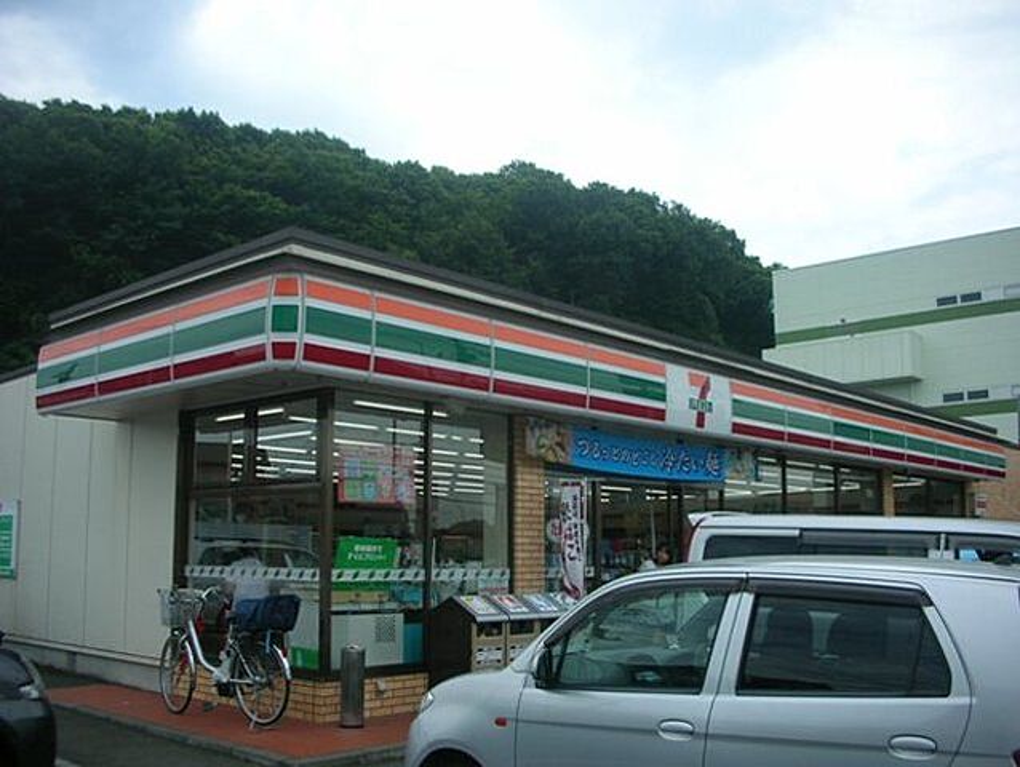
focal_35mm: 35
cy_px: 384
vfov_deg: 40.8
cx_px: 510
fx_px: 1032
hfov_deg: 52.6
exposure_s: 1/67.2
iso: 50
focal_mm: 5.8
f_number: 8.5
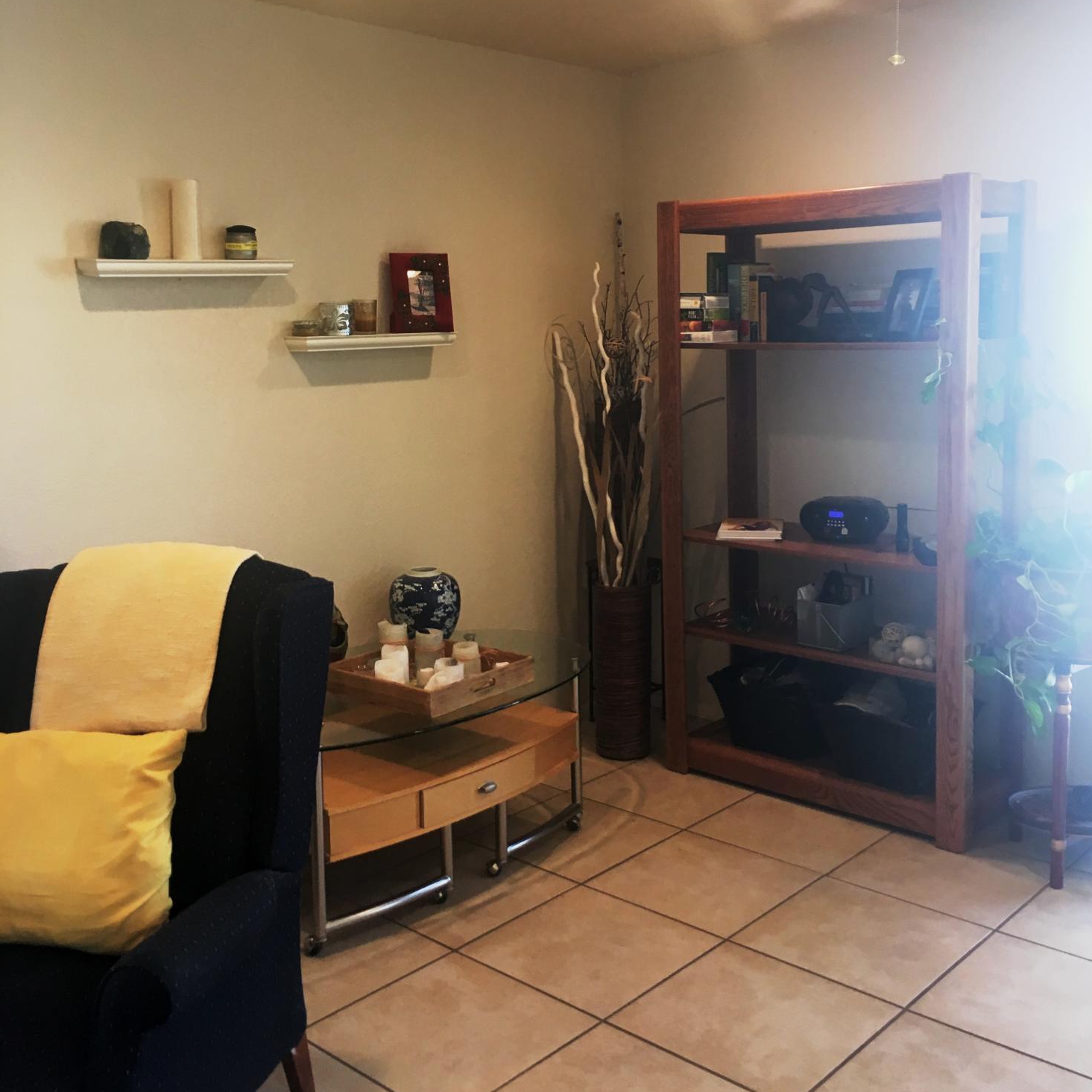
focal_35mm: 35
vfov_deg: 47.1
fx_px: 1249
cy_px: 474
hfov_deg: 47.2
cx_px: 558
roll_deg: +1.5
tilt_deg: -7.9
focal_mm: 4.15
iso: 64
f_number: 2.2
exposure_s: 1/30
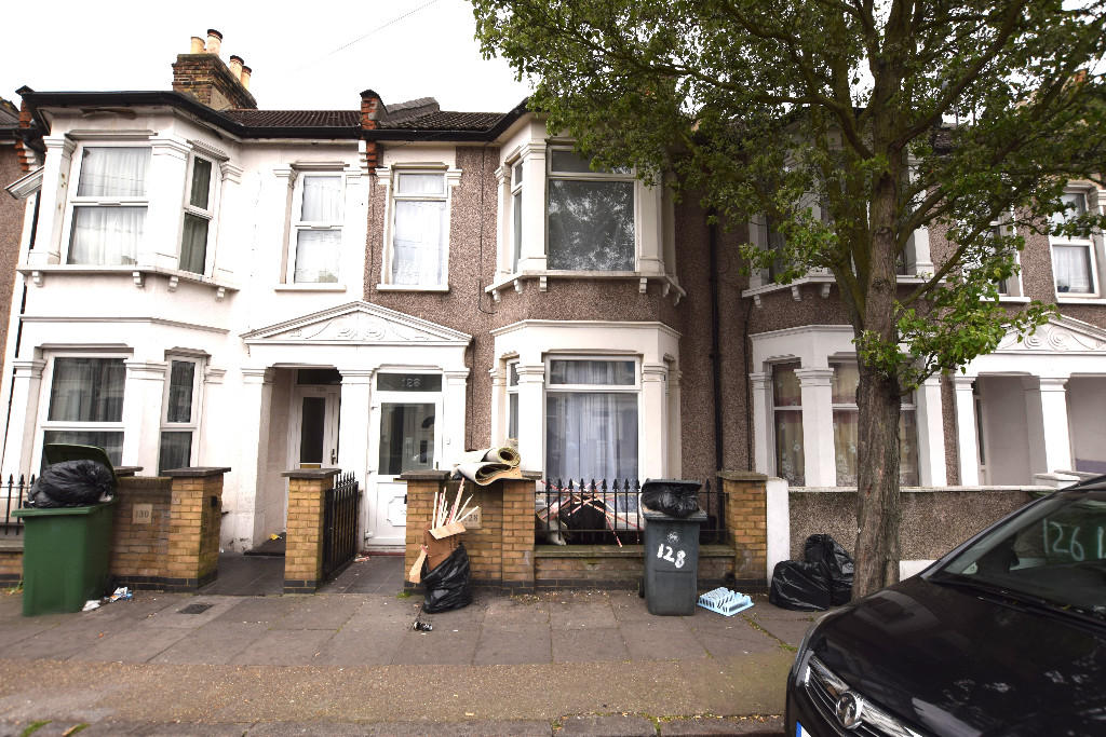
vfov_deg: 77.3
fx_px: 461
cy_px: 368
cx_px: 553
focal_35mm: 15
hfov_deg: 100.4
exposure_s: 1/125
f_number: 5.6
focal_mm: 10
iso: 110
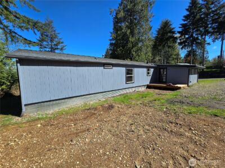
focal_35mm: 13
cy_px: 84
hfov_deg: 106.2
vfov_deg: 89.9
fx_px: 84
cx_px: 112
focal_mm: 2.2
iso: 50
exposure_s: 1/1593
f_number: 2.2
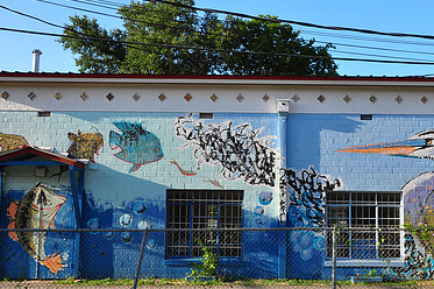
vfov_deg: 24.1
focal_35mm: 56
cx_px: 280
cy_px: 133
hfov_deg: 35.4
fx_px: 675
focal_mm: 24
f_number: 11
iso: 200
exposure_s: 1/125
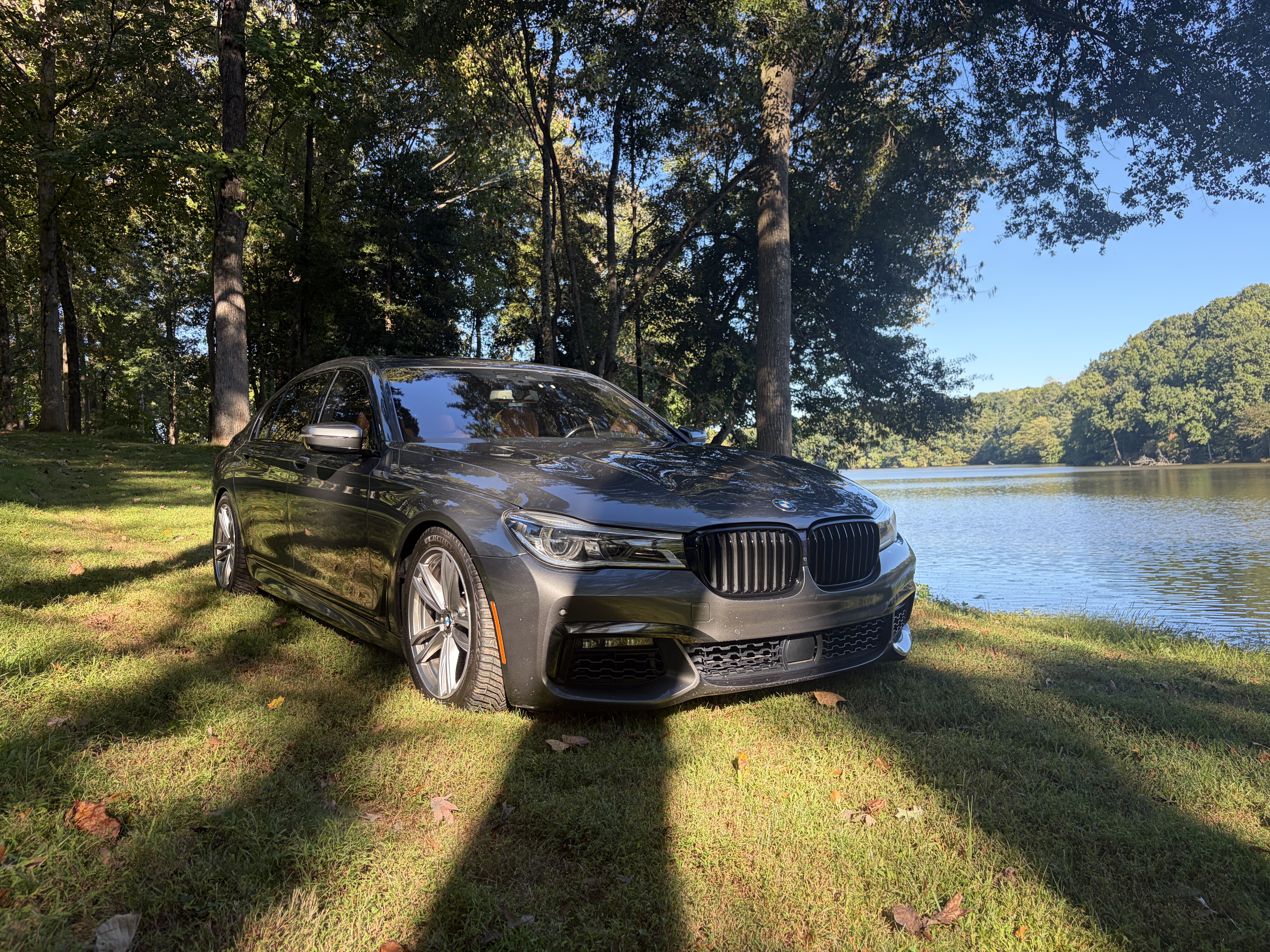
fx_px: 954
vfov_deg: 53.1
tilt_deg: +1.2
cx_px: 635
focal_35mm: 26
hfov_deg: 67.3
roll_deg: +2.4
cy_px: 476
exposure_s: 1/566
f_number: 1.6
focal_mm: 5.96
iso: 64
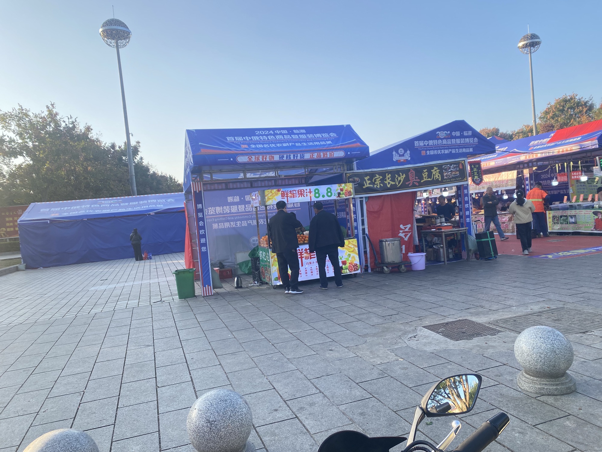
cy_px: 226
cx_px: 301
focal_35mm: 26
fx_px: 452
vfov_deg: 53.1
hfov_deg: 67.3
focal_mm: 4.25
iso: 32
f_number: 1.8
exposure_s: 1/690
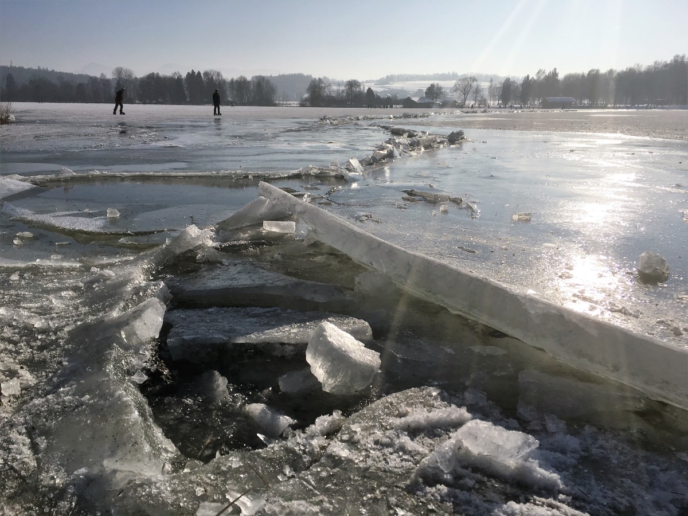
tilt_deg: -13.4
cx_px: 344
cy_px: 258
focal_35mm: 29
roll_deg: -1.1
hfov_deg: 61.7
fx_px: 576
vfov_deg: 48.2
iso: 25
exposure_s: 1/7692
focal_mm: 4.15
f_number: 2.2
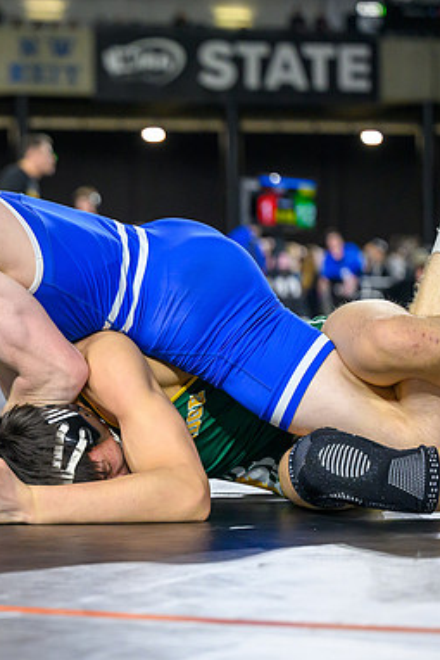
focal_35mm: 122
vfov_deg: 16.8
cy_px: 374
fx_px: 2234
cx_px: 33
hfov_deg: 11.2
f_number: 2.8
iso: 2500
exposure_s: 1/1000
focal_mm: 70
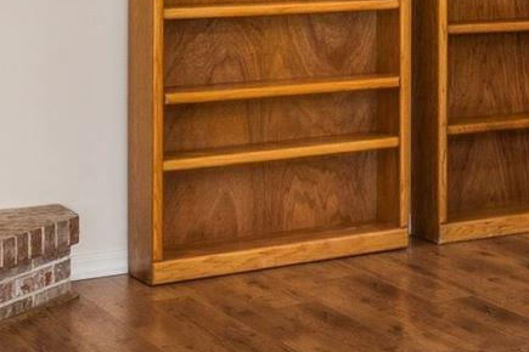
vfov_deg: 12.1
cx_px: 915
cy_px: -91
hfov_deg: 16.1
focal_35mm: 110
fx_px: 1620
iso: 400
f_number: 13
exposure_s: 1/8
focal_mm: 15.6
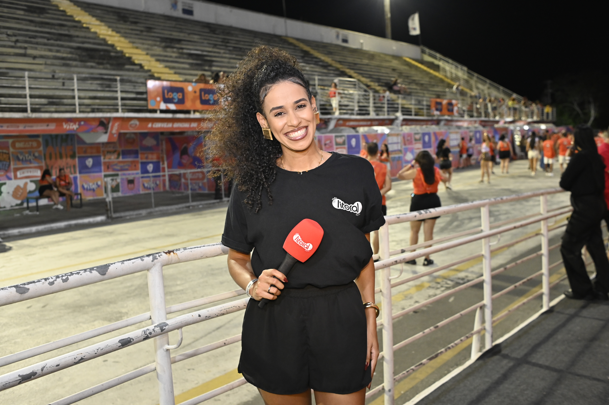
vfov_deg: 37.8
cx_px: 304
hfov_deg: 54.4
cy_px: 202
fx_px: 592
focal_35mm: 35
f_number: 4.5
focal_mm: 35
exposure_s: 1/160
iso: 2500
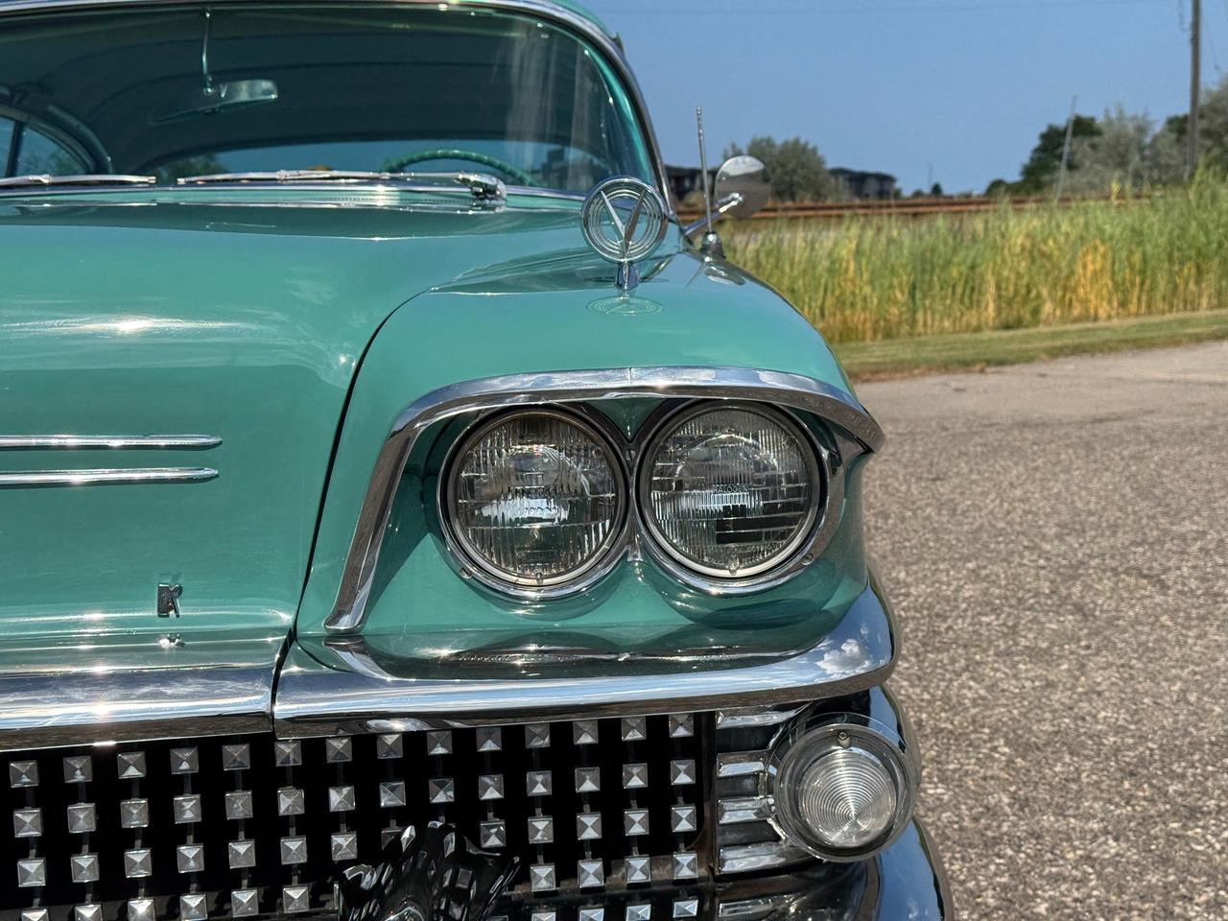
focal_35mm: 48
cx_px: 614
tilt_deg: -8.0
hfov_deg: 39.7
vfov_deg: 30.3
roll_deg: +2.7
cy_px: 460
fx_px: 1703
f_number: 1.78
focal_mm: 6.76
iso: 80
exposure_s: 1/7092
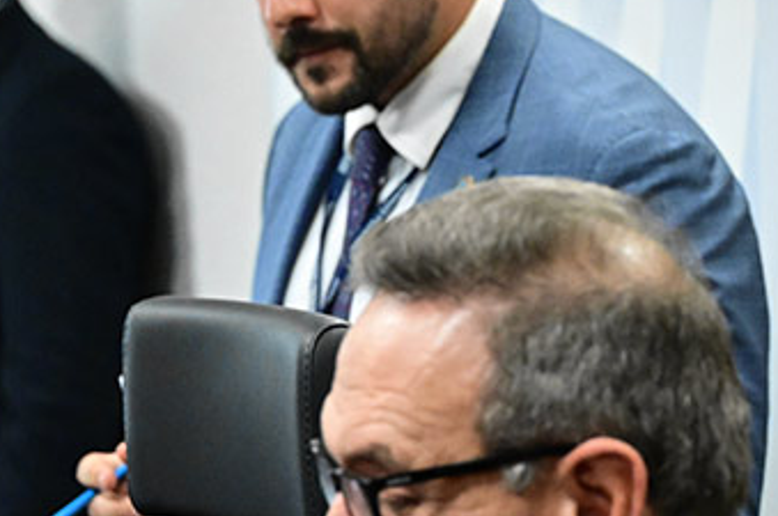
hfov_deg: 7.7
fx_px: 5740
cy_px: 454
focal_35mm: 266
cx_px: -168
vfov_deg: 5.1
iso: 4000
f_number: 3.2
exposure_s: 1/250
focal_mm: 70
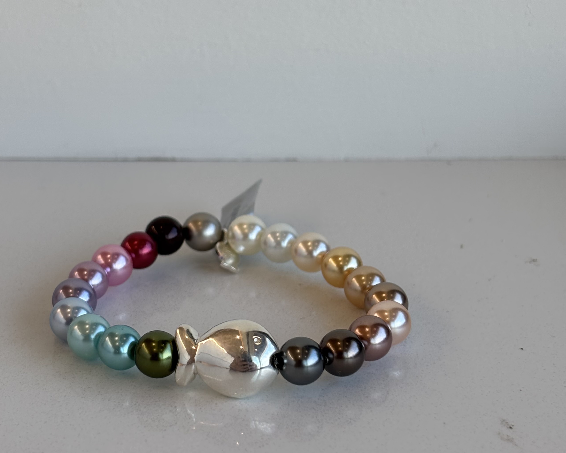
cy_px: 233
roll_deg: -0.5
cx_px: 248
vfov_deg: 19.2
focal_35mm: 80
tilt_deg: -22.7
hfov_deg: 23.8
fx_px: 1340
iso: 32
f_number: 1.6
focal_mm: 5.96
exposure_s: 1/237
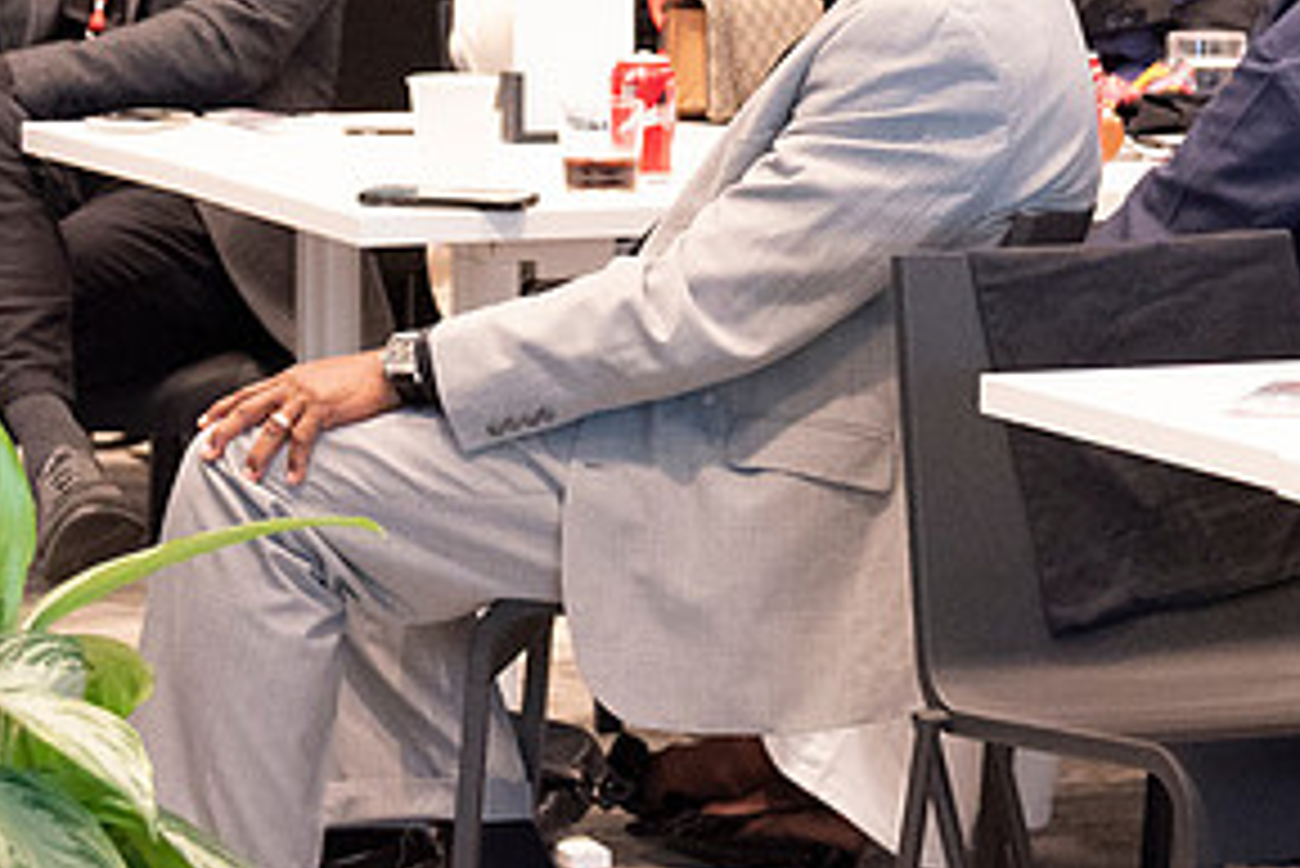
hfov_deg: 9.5
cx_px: 639
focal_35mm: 217
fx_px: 7840
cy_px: 281
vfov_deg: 6.3
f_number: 5.6
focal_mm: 72
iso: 4500
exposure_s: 1/60
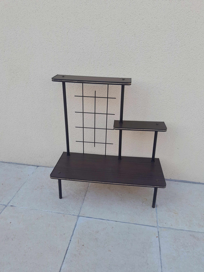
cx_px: 102
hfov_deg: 53.1
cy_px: 136
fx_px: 204
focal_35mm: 26
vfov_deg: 67.3
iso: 40
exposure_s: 1/120
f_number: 1.8
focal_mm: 3.98
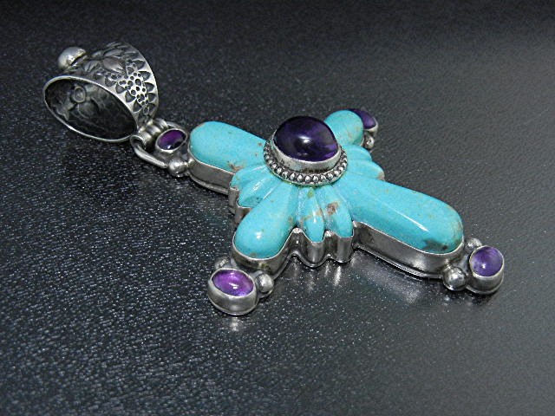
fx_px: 721
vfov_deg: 32.2
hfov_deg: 42.1
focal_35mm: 45
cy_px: 208
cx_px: 278
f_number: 7.6
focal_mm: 8.1
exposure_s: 1/30
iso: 707
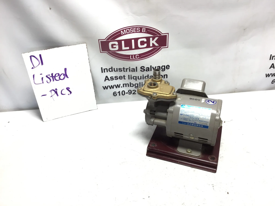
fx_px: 246
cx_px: 138
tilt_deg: -33.8
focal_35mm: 31
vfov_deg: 45.4
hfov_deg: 58.4
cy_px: 103
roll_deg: +3.1
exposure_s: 1/120
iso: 32
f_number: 2.4
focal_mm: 3.3
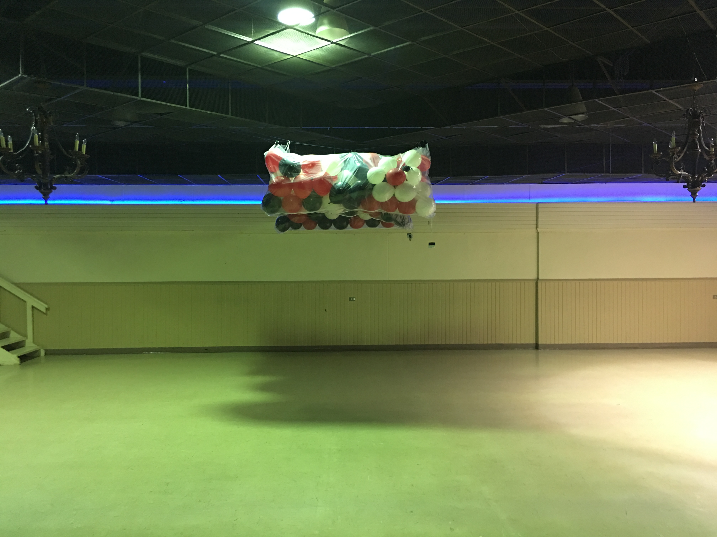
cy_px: 268
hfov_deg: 61.7
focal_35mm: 29
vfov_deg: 48.2
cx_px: 358
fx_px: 601
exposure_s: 1/8
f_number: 2.2
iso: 80
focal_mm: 4.15
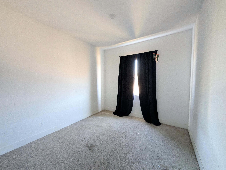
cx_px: 113
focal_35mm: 12
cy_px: 85
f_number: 1.7
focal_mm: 2.02
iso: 366
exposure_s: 1/23.8
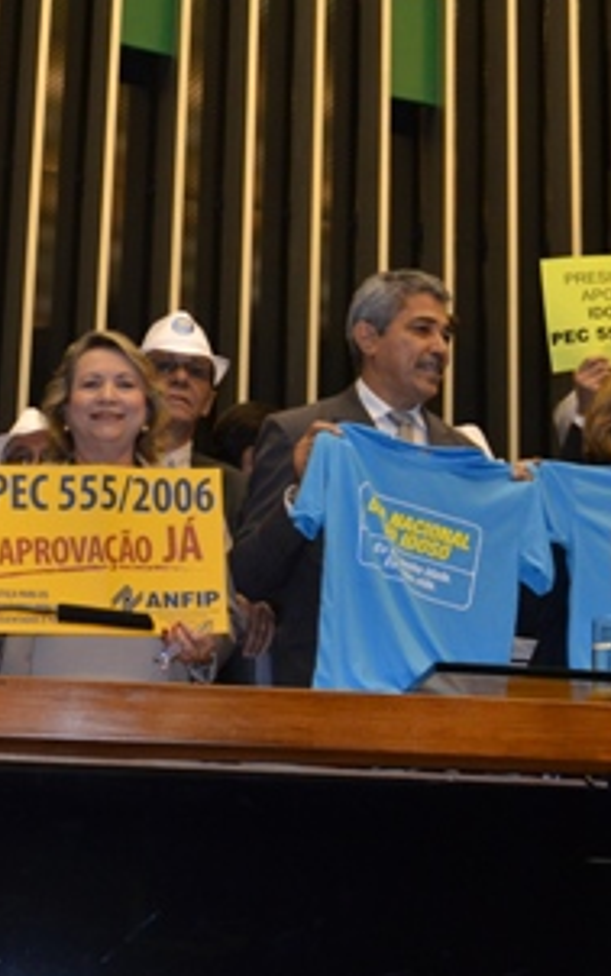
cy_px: 443
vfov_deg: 24.6
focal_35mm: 84
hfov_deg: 15.5
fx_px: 2236
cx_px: 404
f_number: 4
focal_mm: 26
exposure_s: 1/60
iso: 800
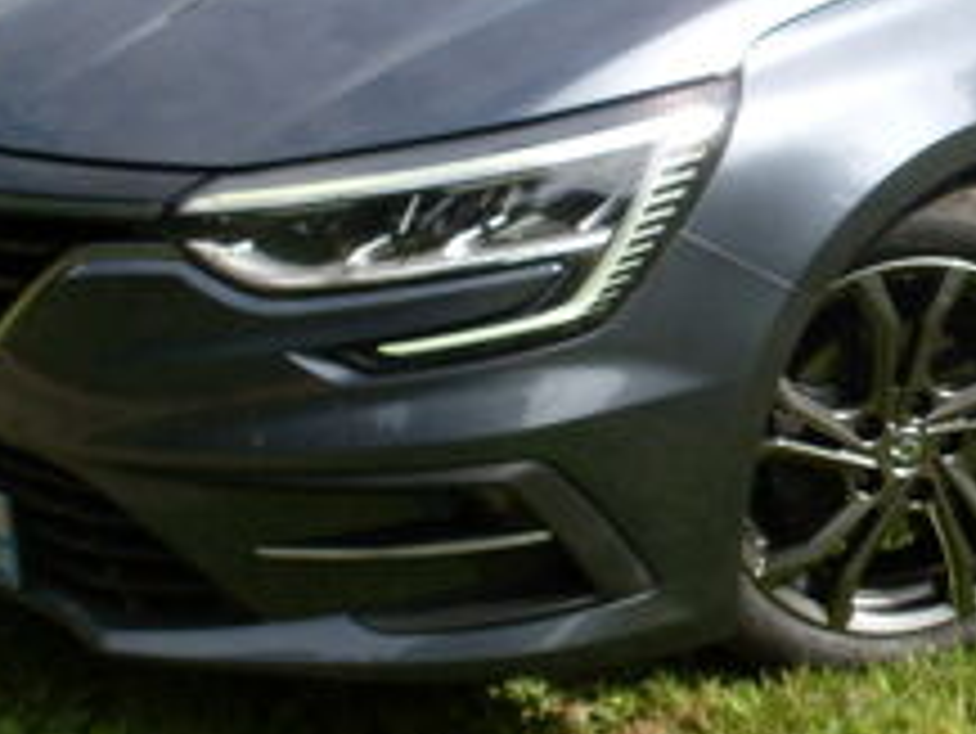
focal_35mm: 84
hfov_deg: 22.2
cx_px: 1025
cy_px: 320
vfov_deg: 17.6
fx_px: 2370
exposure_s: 1/125
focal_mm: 6.3
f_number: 8.4
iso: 80
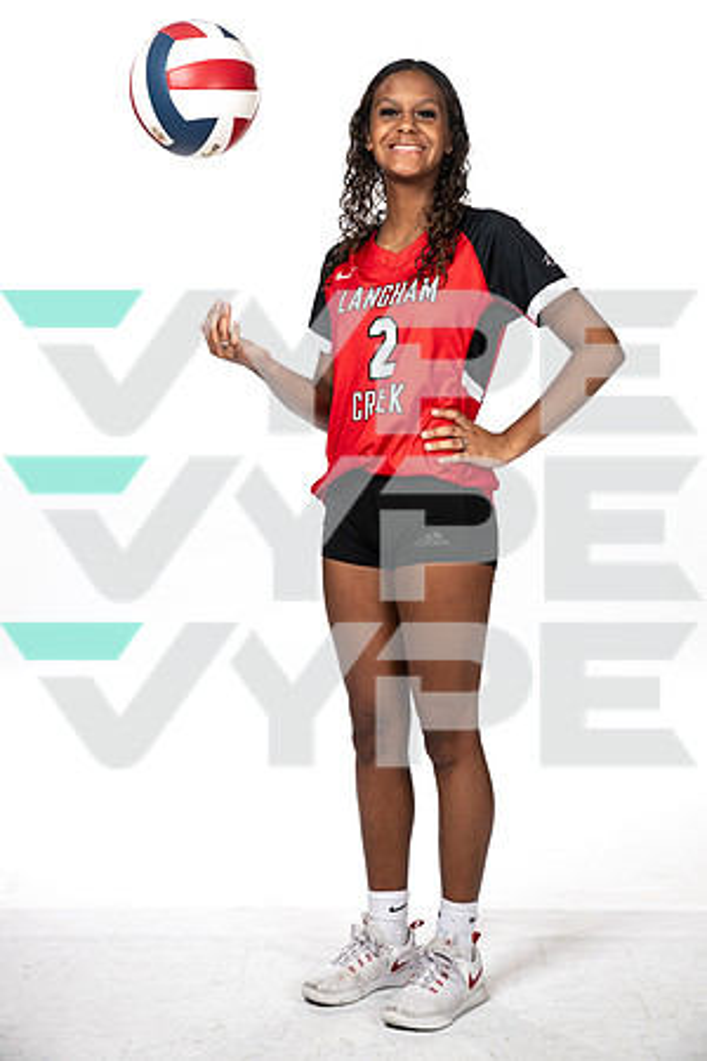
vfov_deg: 32.4
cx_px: 354
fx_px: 1826
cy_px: 530
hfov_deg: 21.9
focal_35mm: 62
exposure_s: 1/320
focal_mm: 62
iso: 400
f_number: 7.1
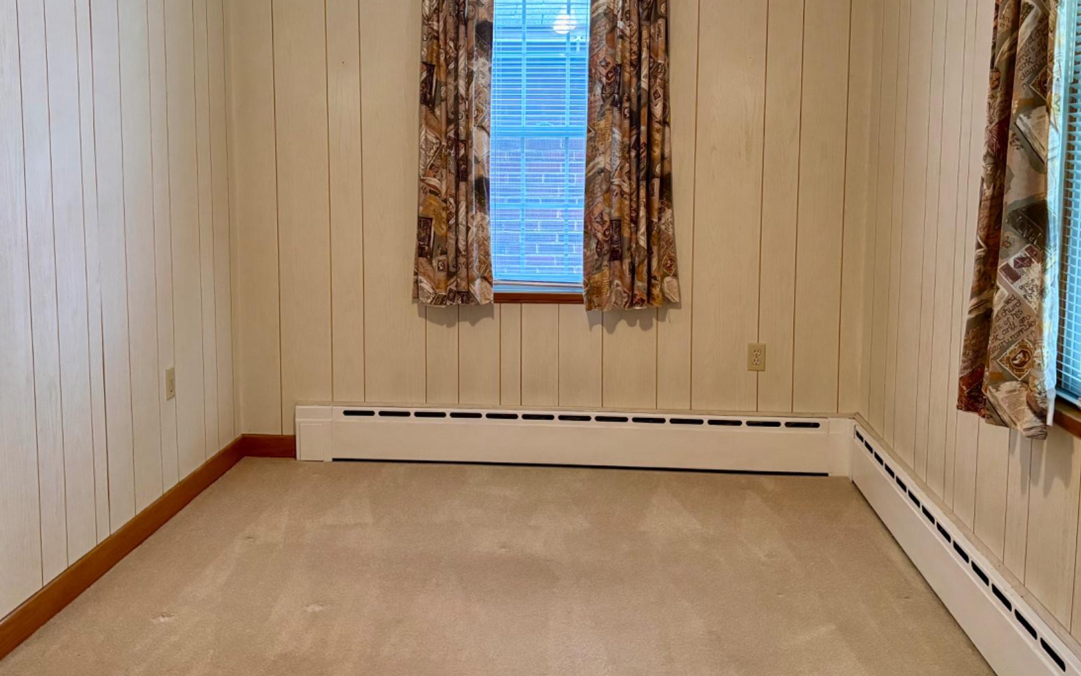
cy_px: 261
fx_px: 1061
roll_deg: -0.4
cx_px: 512
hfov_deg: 54.0
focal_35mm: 36
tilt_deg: -6.4
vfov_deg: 35.2
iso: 320
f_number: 1.6
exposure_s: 1/60
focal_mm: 5.96
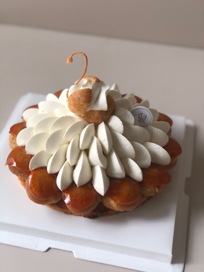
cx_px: 102
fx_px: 448
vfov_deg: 33.8
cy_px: 136
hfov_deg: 25.7
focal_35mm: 57
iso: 100
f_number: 2.8
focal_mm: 6.6
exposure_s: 1/30
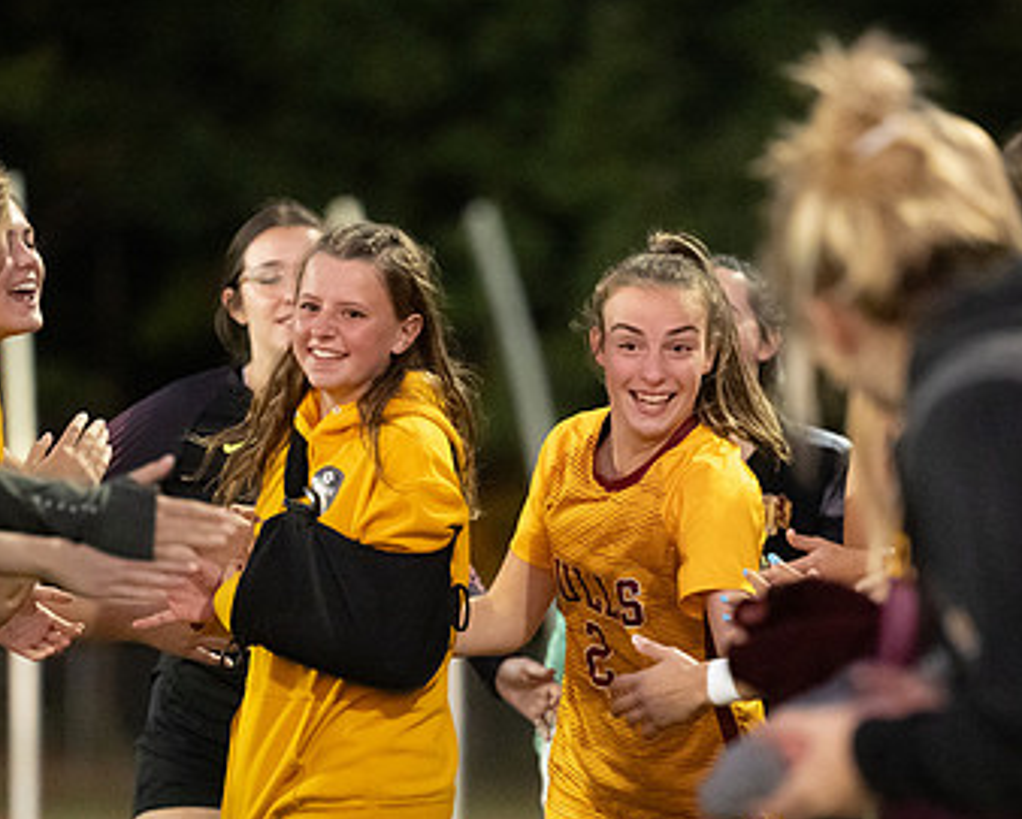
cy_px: 624
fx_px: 9354
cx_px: 550
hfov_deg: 6.3
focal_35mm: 309
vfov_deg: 5.0
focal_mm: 170
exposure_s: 1/640
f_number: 2.8
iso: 16000
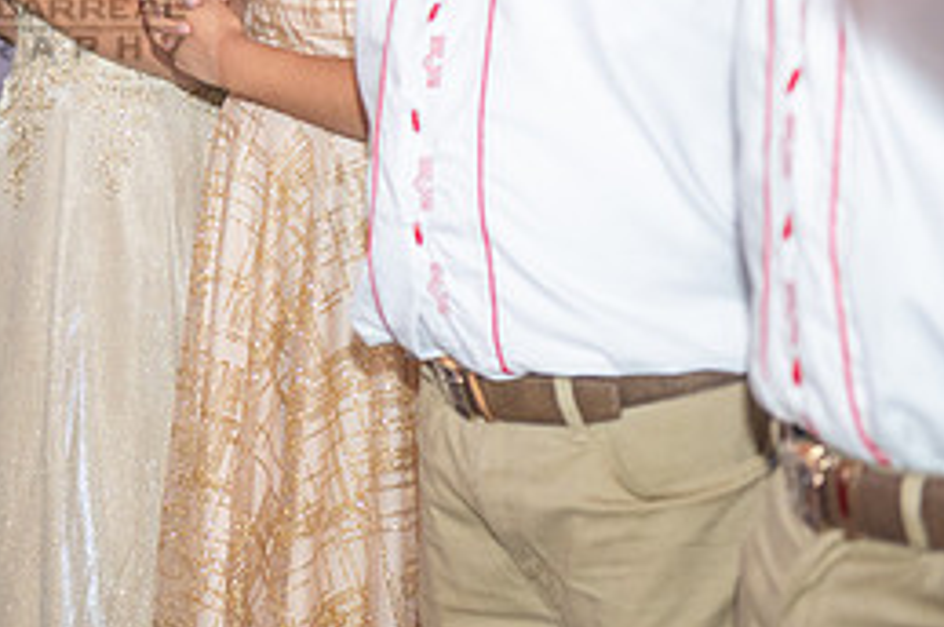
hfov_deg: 13.6
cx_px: -91
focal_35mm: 148
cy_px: -2
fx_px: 3876
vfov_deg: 9.2
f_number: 3.2
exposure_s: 1/160
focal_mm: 66
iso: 800
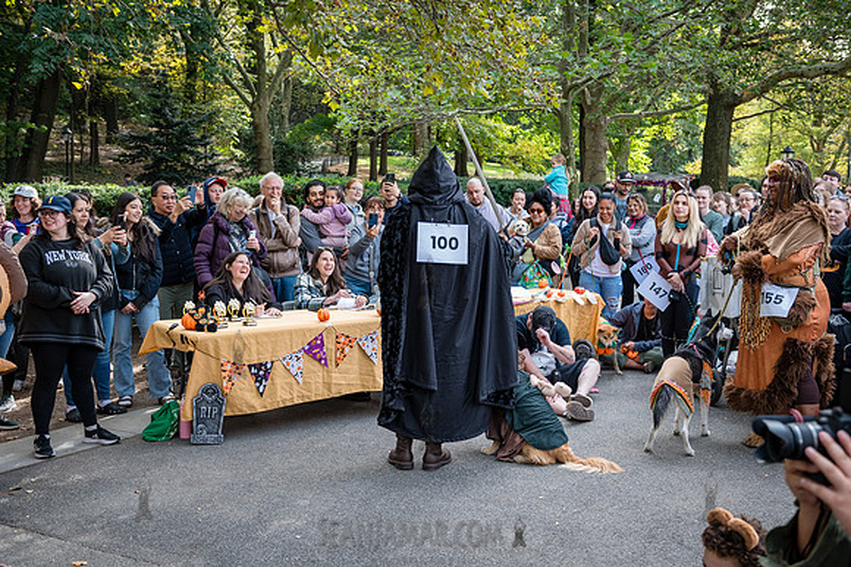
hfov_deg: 50.7
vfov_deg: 35.0
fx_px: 898
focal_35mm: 38
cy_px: 284
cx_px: 426
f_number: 4
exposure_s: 1/640
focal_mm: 38
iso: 1000
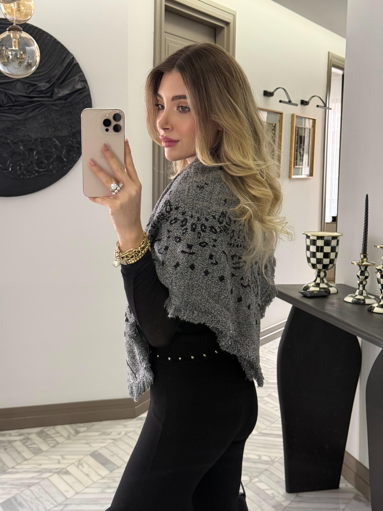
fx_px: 708
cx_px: 192
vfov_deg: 39.7
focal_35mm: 48
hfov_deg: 30.3
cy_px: 256
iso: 250
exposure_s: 1/45
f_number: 1.78
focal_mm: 6.76
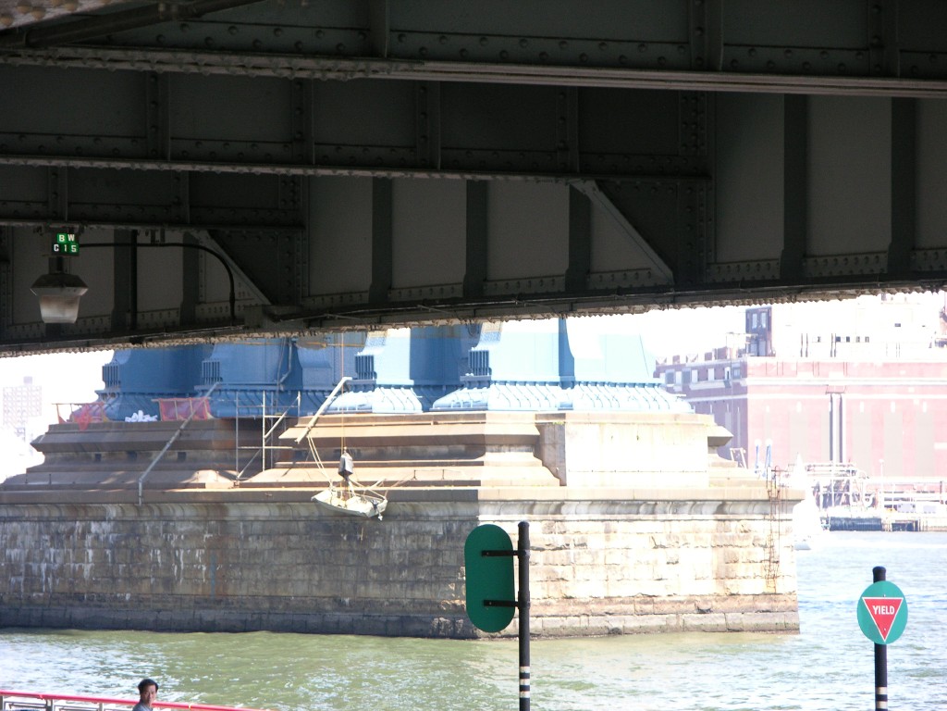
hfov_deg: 10.4
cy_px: 356
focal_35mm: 190
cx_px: 474
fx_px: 5198
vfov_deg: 7.8
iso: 100
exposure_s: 1/152
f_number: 4
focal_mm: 48.5
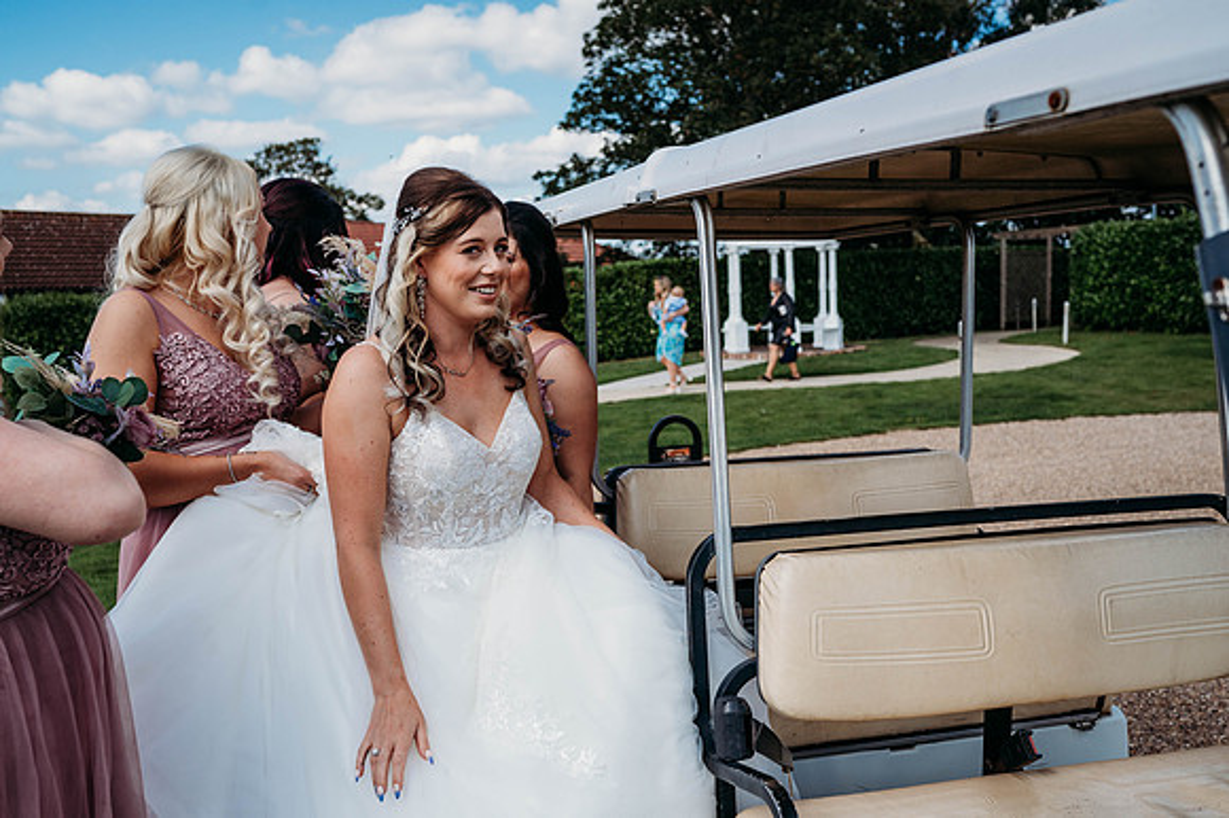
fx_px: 1194
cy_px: 409
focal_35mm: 35
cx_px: 614
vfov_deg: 37.8
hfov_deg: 54.5
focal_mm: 35
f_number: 4.5
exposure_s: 1/4000
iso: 400
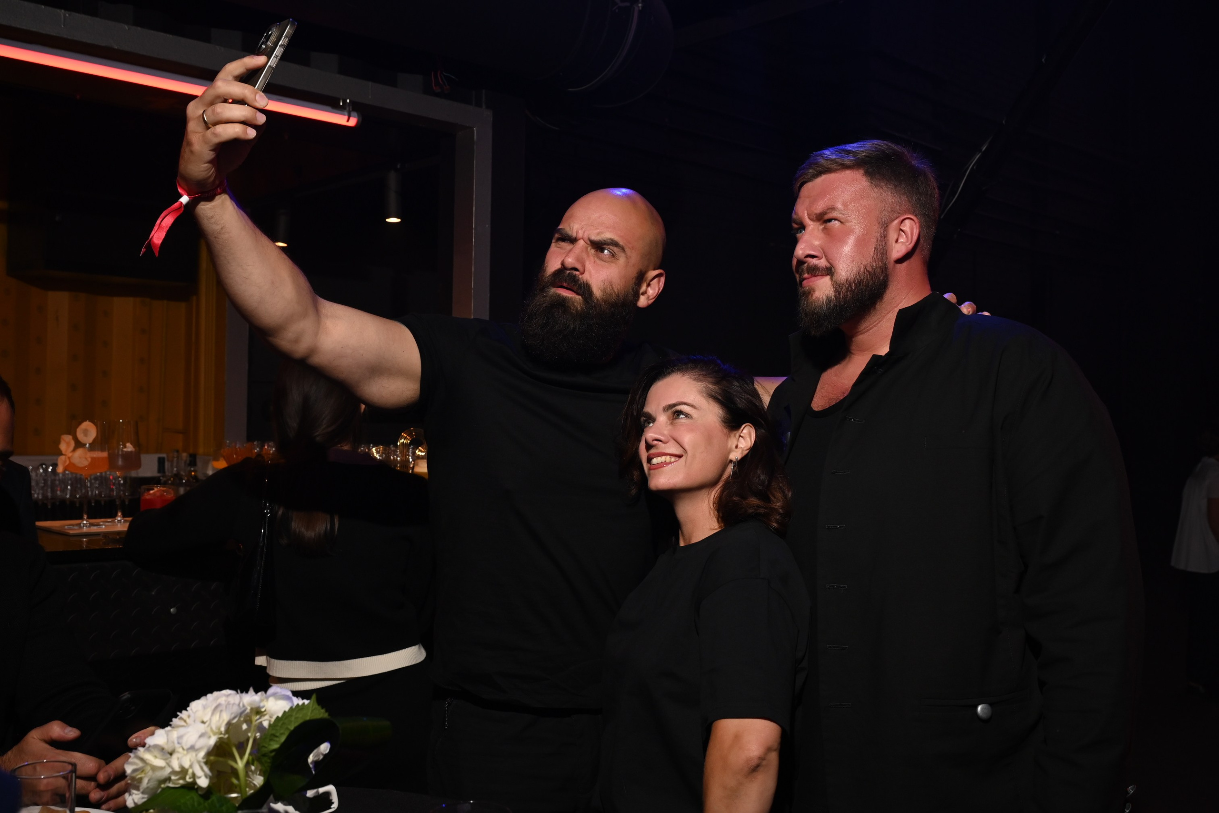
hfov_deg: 54.4
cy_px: 406
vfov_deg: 37.9
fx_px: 1185
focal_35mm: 35
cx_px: 610
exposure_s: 1/125
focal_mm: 35
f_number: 7.1
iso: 1000
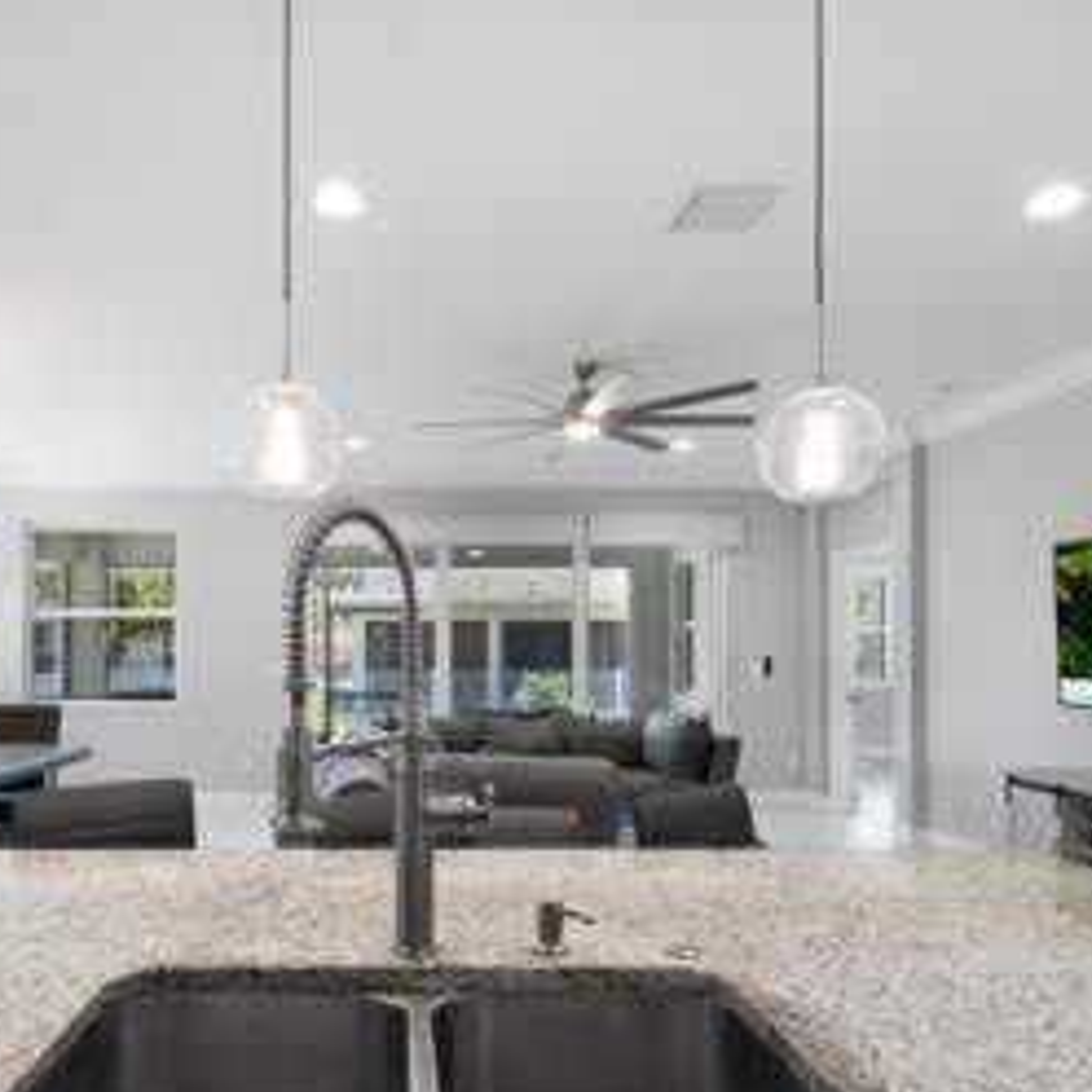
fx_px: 821
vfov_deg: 66.1
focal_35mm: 23
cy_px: 691
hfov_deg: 66.4
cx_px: 423
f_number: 9
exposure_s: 1/5
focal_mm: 14
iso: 250
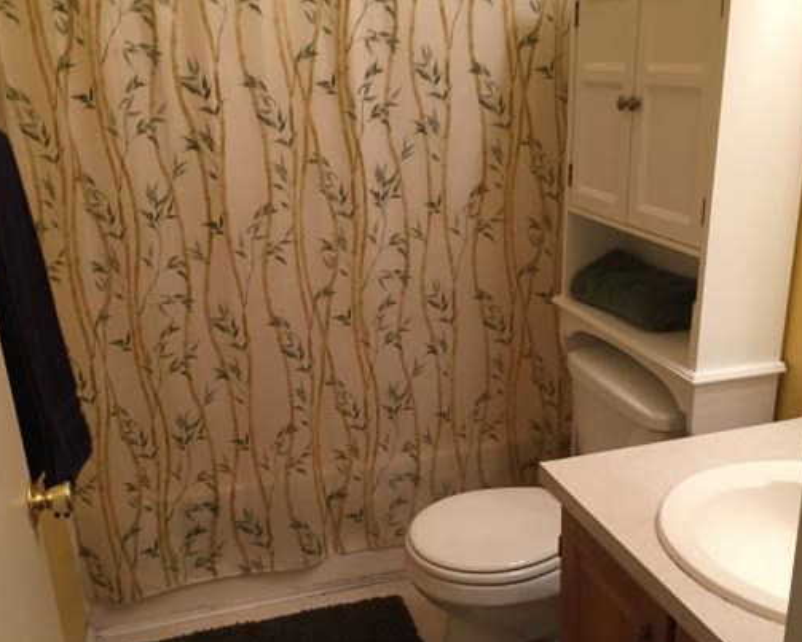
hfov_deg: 50.2
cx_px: 364
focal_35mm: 36
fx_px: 855
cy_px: 368
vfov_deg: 41.1
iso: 80
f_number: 2.2
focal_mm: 4.15
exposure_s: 1/30
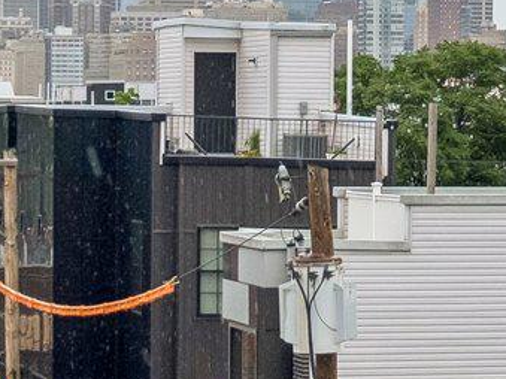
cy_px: -14
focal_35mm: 209
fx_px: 3054
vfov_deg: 7.1
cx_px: 376
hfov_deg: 9.5
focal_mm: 24
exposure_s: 1/480
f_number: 8
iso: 250
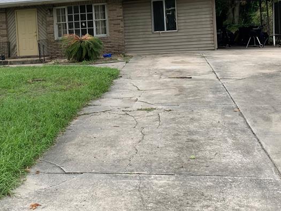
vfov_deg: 28.1
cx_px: 59
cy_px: 51
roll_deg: +5.9
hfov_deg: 36.3
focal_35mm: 51
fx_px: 414
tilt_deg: +1.2
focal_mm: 4.25
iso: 25
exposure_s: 1/221
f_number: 1.8
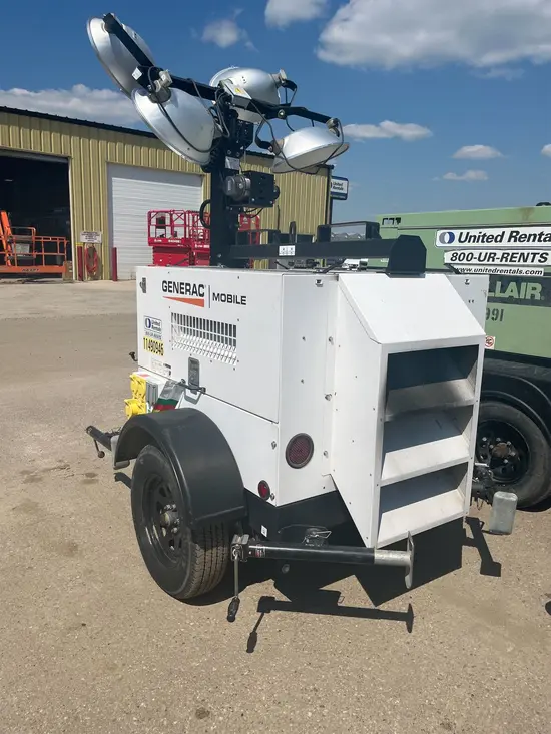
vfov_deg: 67.3
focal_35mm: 26
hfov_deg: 53.1
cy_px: 367
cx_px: 276
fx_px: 552
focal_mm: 5.1
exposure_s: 1/8403
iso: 50
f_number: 1.6
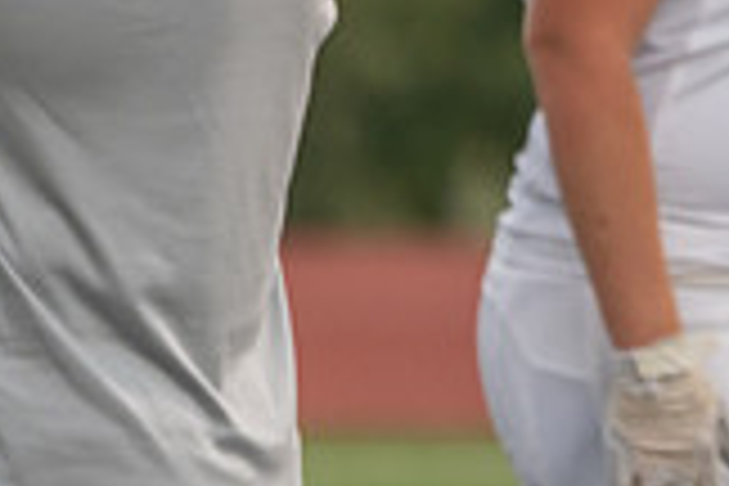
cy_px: -115
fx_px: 27315
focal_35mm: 1349
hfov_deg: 1.5
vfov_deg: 1.0
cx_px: 1242
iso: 640
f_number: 5.6
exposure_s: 1/500
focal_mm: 376
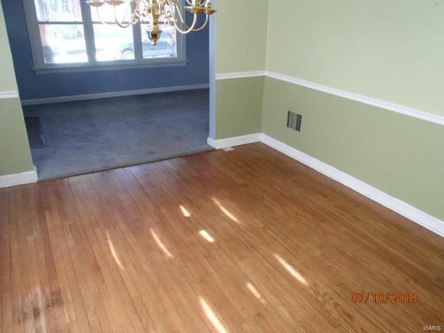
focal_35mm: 28
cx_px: 222
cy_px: 166
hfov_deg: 63.4
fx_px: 359
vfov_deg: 49.7
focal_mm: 5
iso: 200
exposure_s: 1/30
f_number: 3.9
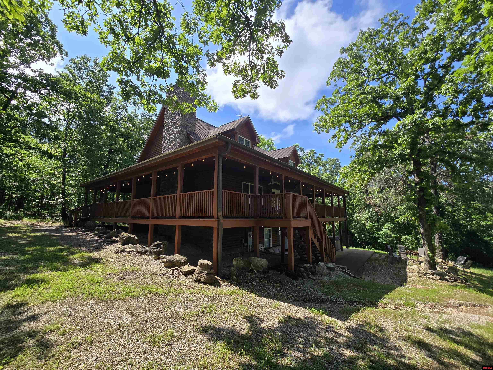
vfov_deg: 89.9
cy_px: 185
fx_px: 185
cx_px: 246
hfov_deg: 106.2
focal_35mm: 13
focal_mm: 2.2
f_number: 2.2
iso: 64
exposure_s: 1/2000
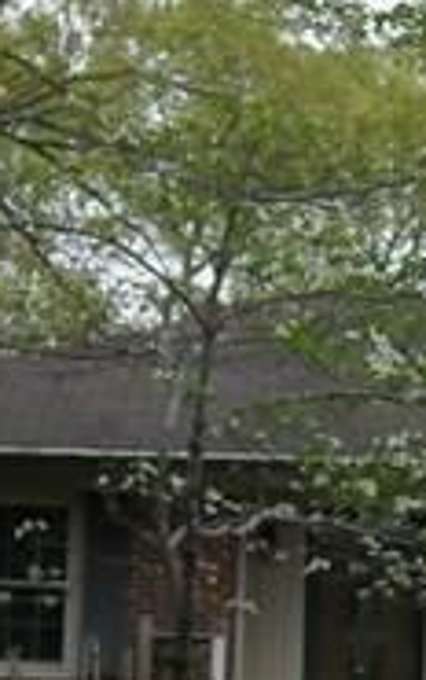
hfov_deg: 3.9
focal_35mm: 334
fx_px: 6190
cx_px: 1010
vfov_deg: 6.3
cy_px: 584
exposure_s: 1/500
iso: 100
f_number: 4.3
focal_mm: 10.1
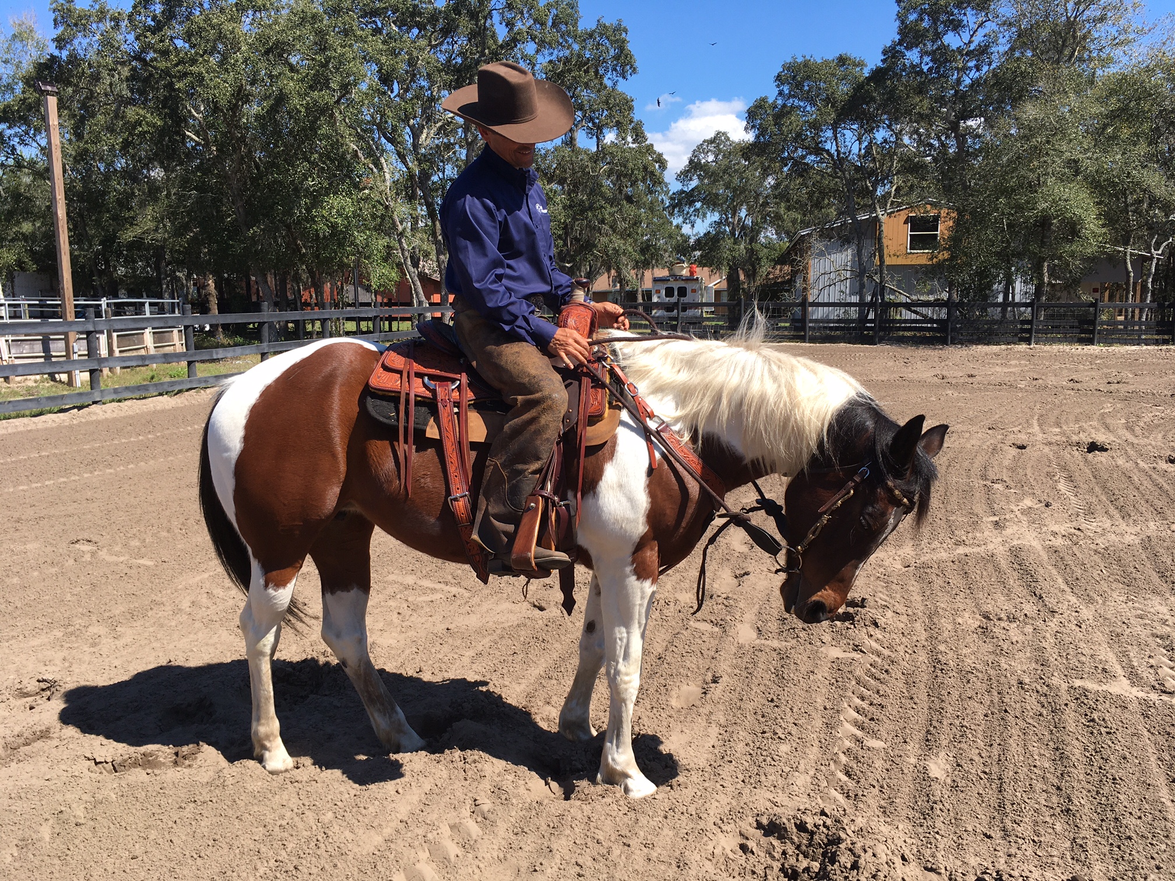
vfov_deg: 48.2
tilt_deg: -7.5
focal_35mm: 29
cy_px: 440
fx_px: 984
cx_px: 588
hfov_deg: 61.7
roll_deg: +0.0
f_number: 2.2
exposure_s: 1/974
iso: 25
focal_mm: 4.15
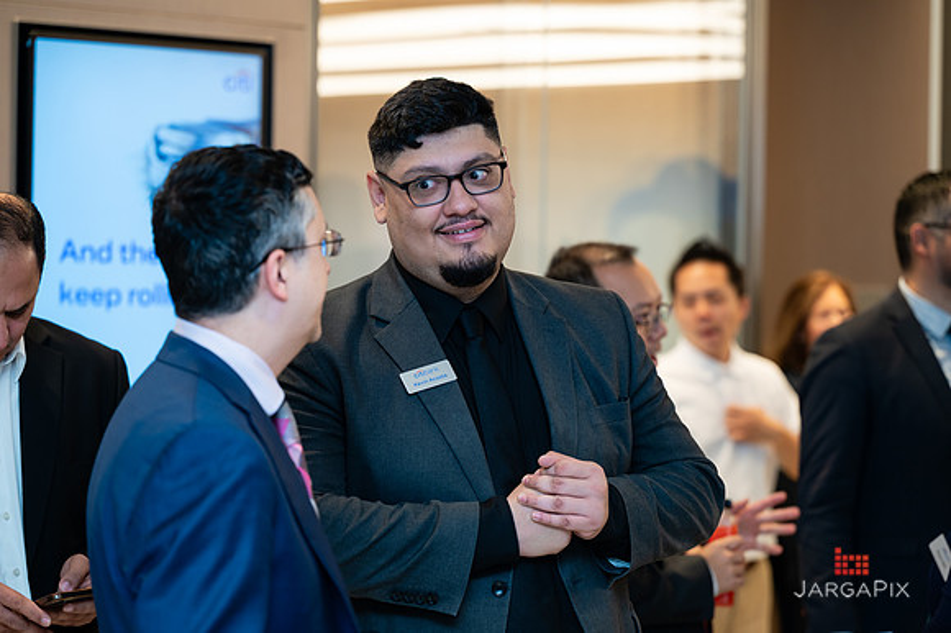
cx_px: 476
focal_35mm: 104
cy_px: 316
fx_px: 2736
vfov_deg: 13.2
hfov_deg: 19.7
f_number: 3.2
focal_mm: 102
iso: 400
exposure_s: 1/160
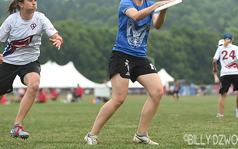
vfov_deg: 6.0
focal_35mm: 217
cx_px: 144
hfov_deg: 9.7
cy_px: 45
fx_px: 1407
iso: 200
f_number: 3.5
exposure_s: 1/800
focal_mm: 140
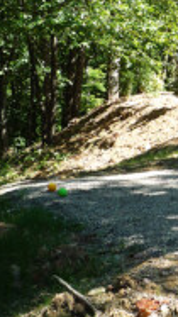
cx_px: 319
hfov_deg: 12.2
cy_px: 78
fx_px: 765
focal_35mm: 91
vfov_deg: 23.2
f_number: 4
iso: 100
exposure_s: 1/200
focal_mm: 6.8
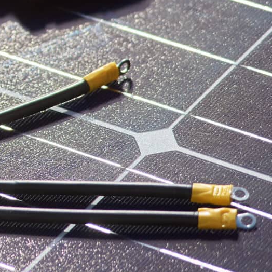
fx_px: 4987
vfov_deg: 3.1
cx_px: -384
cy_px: -69
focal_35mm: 561
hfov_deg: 3.1
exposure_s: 1/2500
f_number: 4
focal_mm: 135
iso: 100
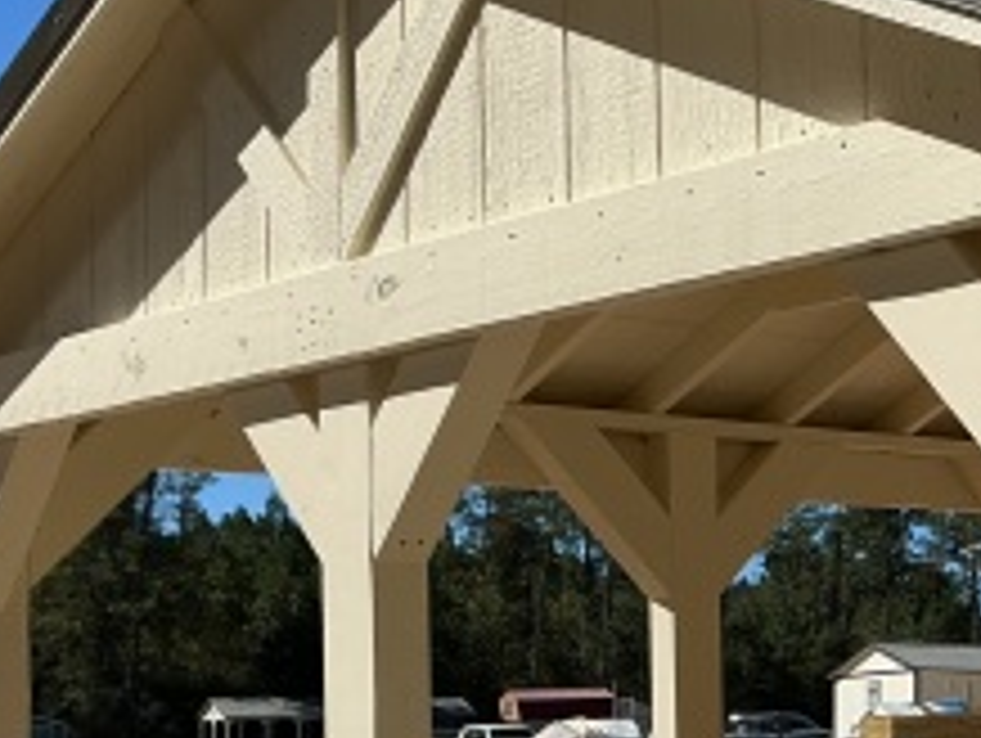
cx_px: 1197
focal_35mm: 85
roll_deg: +1.2
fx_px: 2412
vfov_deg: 17.2
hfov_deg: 21.3
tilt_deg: +5.8
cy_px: 598
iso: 25
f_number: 1.8
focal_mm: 3
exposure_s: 1/2667
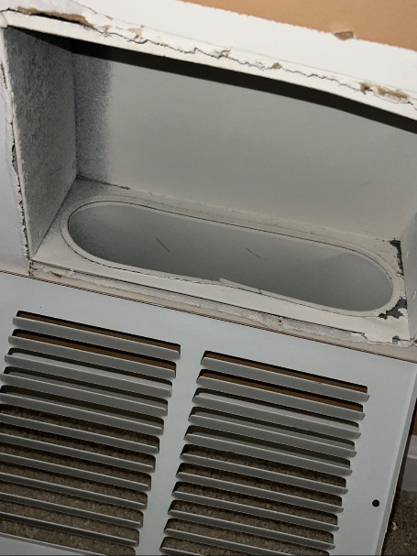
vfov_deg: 61.7
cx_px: 208
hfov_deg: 48.2
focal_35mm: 29
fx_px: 466
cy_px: 278
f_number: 1.8
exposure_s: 1/695
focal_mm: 4
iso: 20
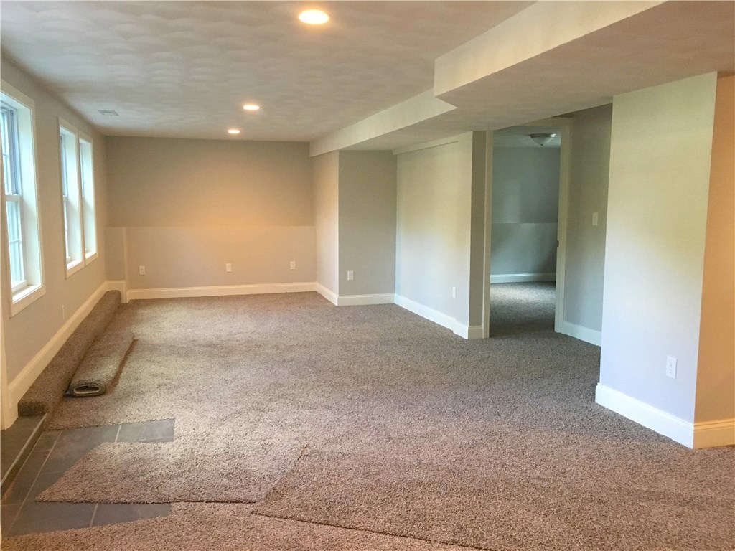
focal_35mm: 29
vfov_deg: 48.2
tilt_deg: -5.8
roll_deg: +0.1
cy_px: 276
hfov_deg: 61.7
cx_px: 368
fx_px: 616
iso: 160
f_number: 2.2
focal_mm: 4.15
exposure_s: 1/30
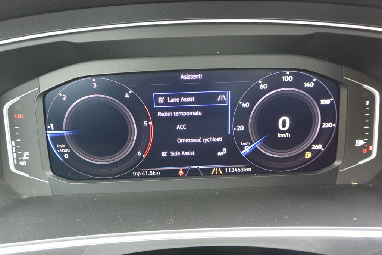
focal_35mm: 28
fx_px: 297
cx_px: 191
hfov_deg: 65.5
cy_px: 128
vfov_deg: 46.4
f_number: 3.5
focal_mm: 10.7
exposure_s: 1/40
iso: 800
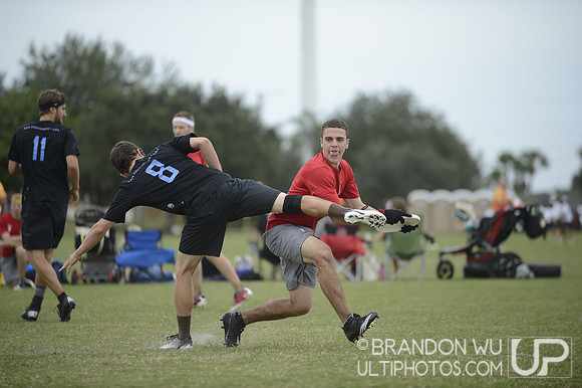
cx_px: 291
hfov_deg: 10.3
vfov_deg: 6.9
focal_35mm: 200
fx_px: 3231
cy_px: 194
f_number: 2.8
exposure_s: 1/2500
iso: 500
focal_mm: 200
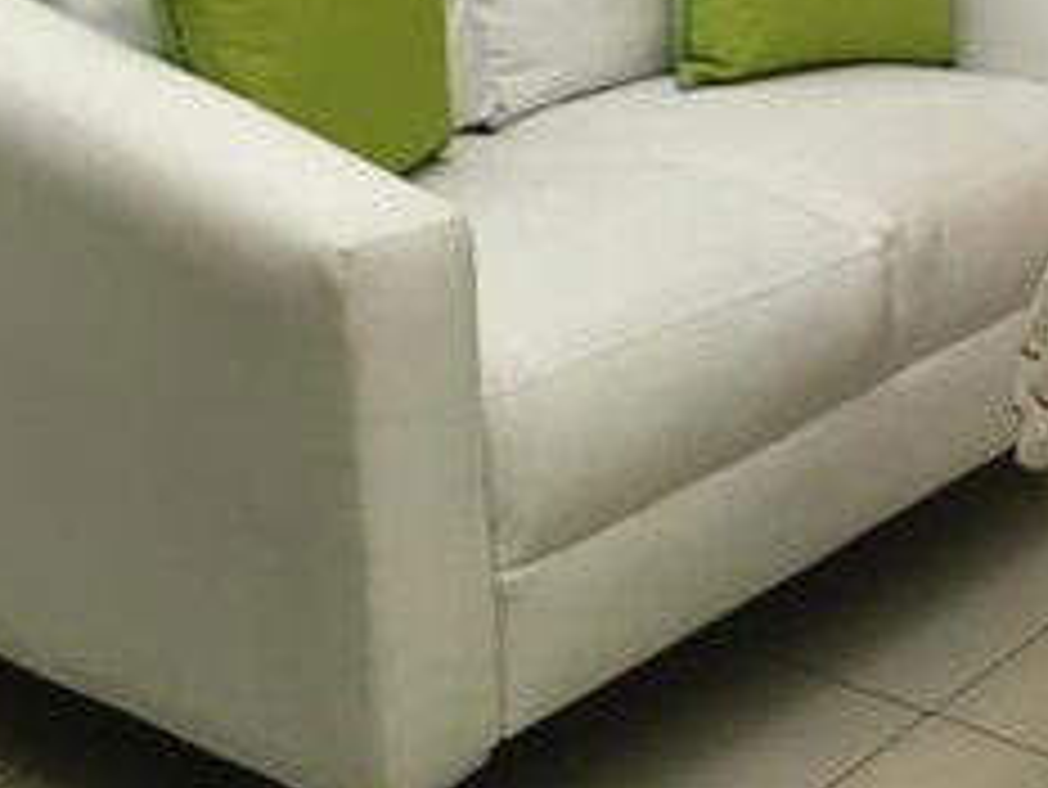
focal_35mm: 79
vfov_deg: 17.4
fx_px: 2393
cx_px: 866
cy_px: -261
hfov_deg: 24.2
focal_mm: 4.15
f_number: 2.2
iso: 160
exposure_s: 1/30
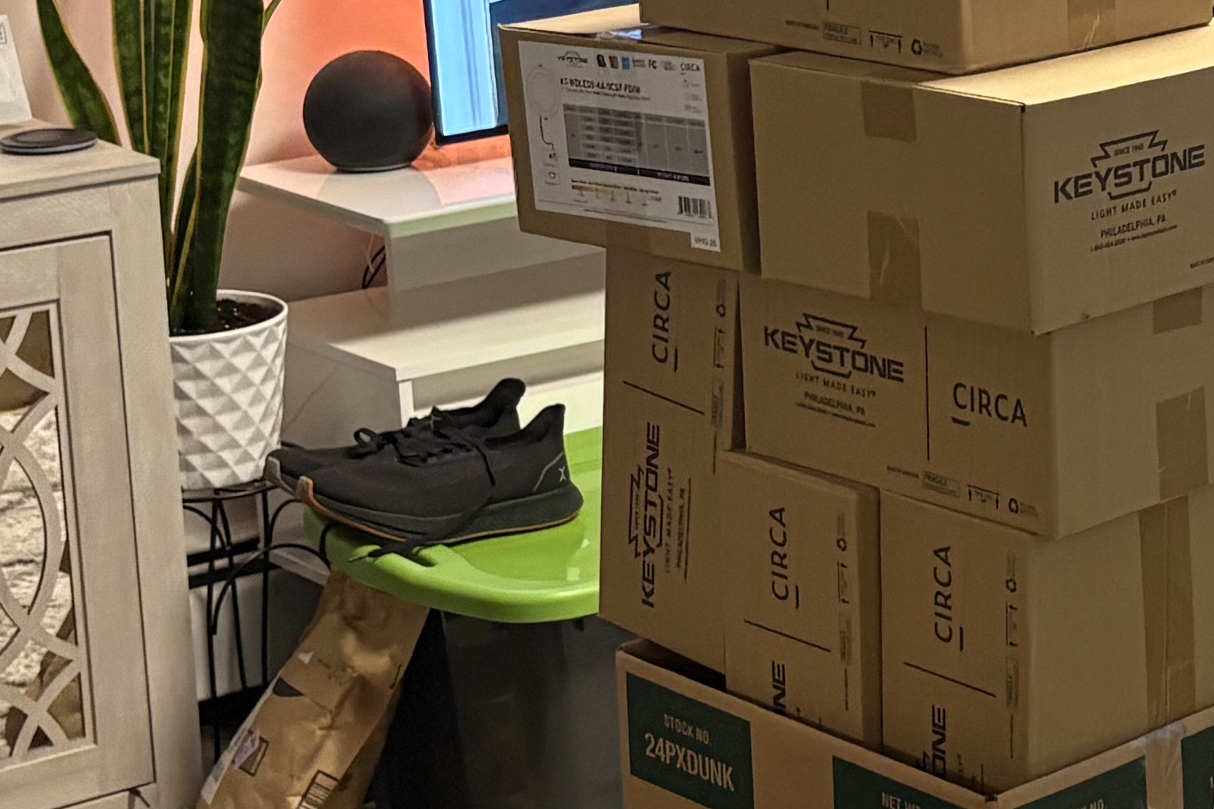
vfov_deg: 13.6
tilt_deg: -13.3
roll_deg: +1.2
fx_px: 3372
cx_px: 1374
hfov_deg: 19.5
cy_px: 227
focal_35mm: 100
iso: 250
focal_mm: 5.96
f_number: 1.6
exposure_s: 1/60
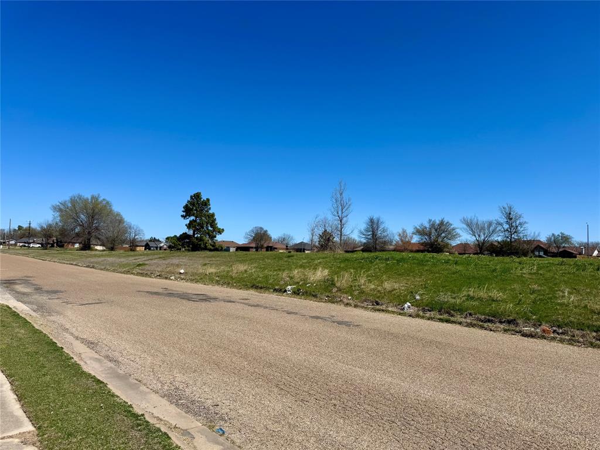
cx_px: 300
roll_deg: -1.4
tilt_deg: +4.3
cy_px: 225
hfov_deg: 71.6
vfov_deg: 56.8
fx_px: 416
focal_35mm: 24
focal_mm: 6.76
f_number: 1.78
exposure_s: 1/7092
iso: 80
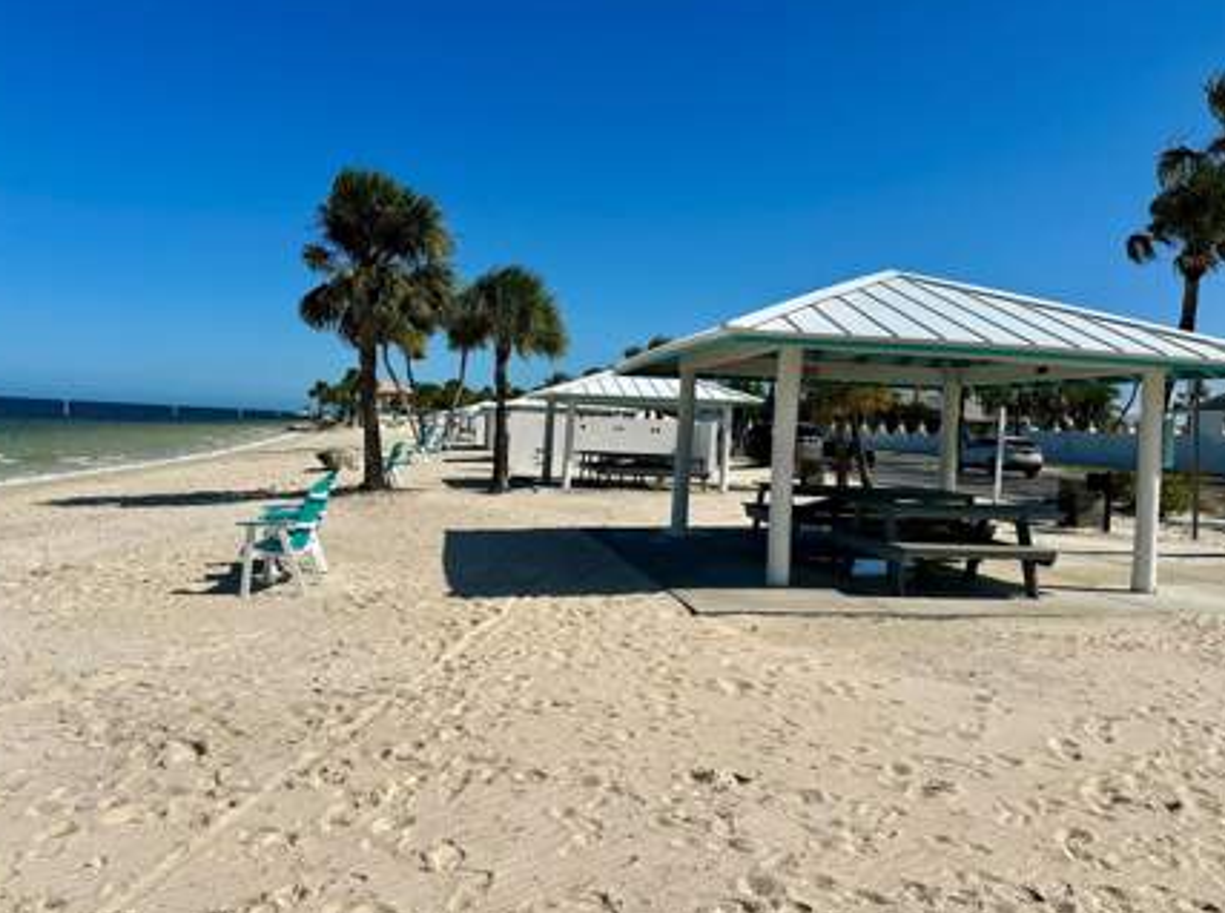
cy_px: 434
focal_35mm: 27
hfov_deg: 65.5
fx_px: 953
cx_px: 602
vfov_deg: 51.1
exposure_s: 1/10753
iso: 80
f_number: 1.78
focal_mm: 6.86
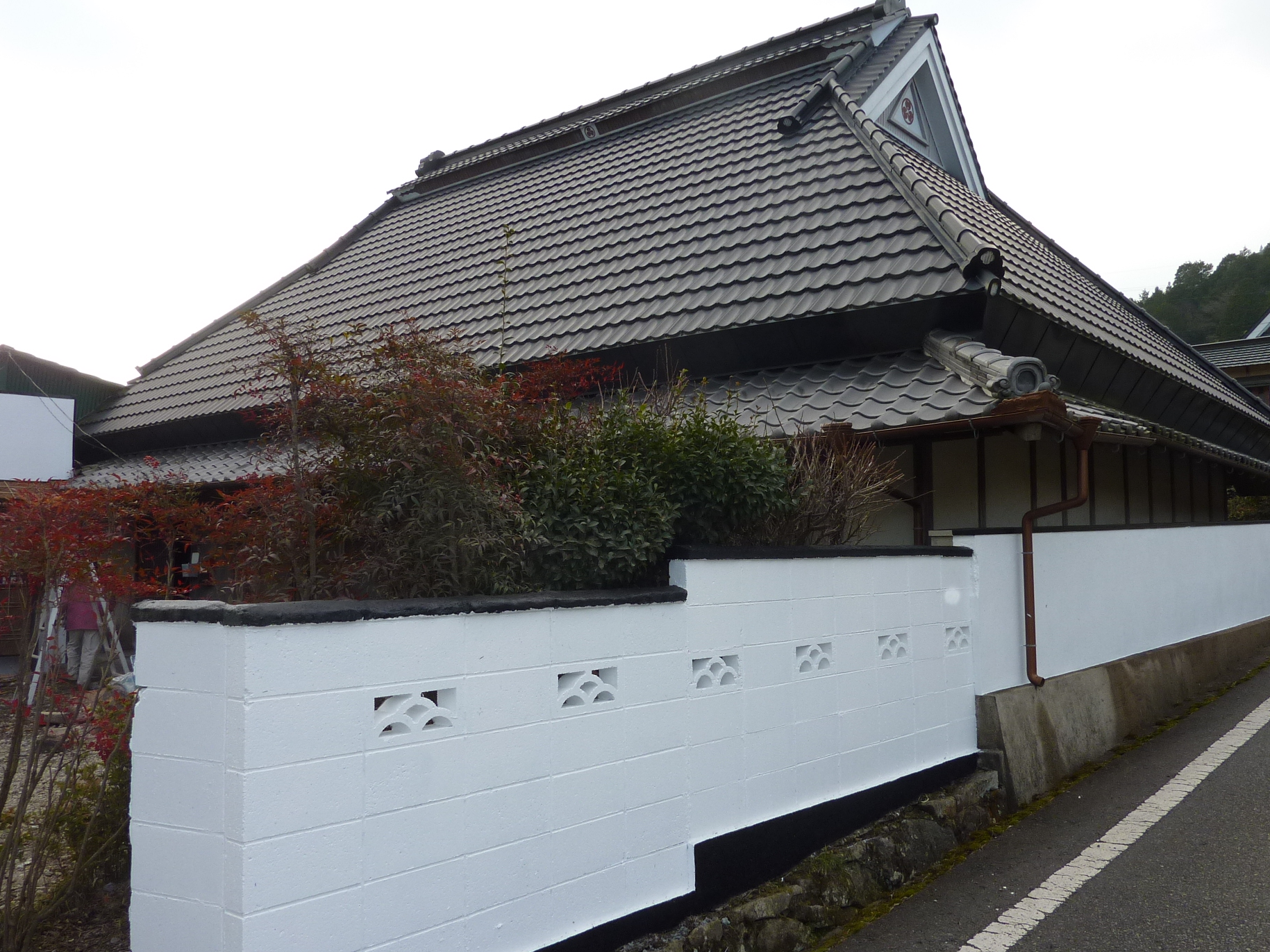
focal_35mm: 28
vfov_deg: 49.7
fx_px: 1027
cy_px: 477
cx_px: 707
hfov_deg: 63.3
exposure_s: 1/200
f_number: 4
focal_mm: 4.1
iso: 100
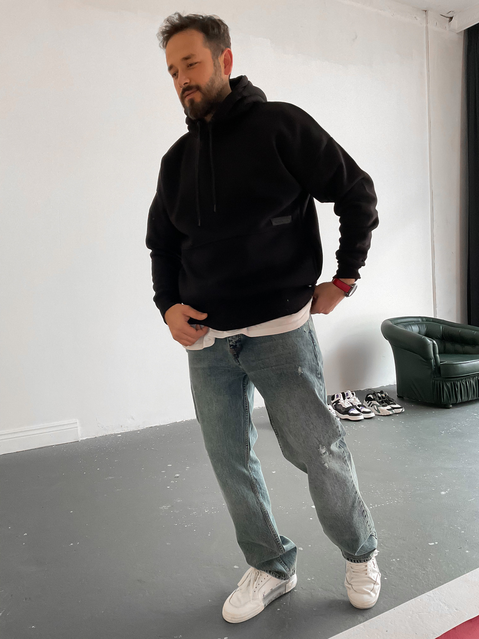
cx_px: 240
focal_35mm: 29
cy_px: 320
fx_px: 535
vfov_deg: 61.7
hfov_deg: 48.2
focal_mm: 3
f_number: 1.8
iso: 160
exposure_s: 1/60
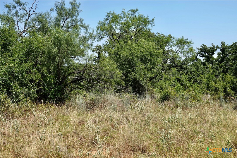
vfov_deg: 30.5
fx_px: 290
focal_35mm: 44
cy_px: 79
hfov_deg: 44.5
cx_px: 118
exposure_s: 1/500
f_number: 4
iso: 100
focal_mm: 16.31
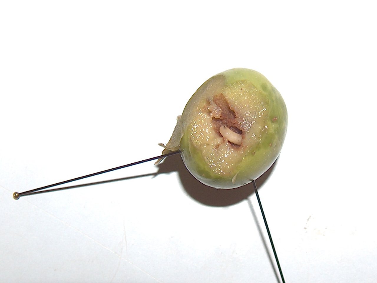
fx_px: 403
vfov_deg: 38.7
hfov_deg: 50.1
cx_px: 188
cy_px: 142
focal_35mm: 37
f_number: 2.8
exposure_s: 1/60
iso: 100
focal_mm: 7.6
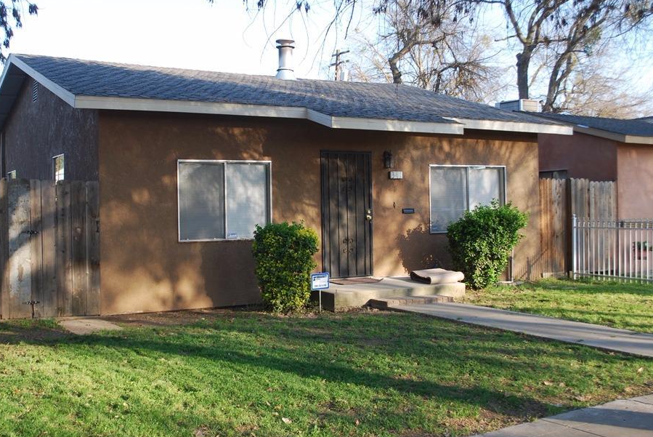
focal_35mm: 41
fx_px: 744
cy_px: 211
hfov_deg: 47.2
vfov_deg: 32.7
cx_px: 283
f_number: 5.6
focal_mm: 24
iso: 200
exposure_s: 1/125
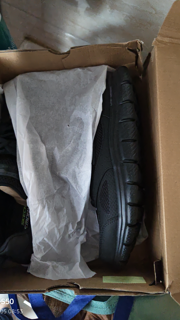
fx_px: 221
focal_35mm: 26
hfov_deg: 44.4
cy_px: 158
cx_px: 93
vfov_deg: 71.9
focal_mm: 5.56
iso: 5464
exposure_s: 1/14.3
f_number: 1.88
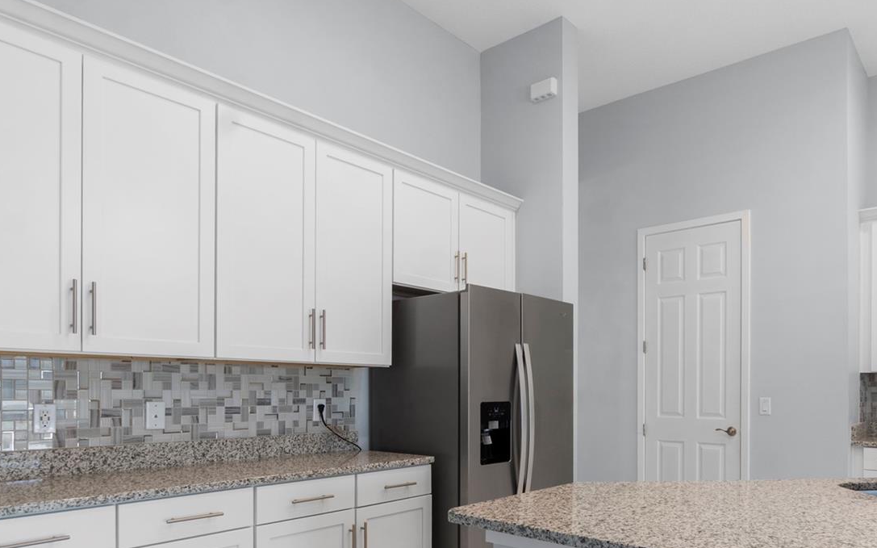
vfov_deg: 48.3
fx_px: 591
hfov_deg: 72.0
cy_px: 394
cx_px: 545
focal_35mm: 25
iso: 100
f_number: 9
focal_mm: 11
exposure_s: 1/2.5
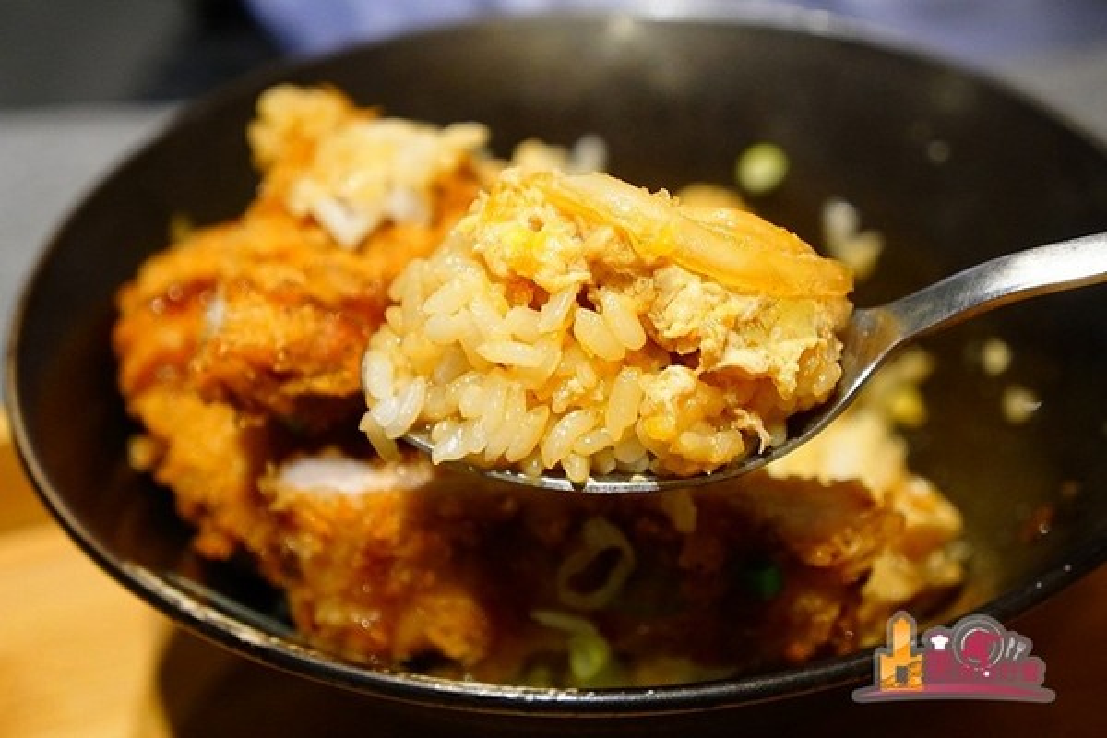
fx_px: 1799
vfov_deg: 23.2
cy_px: 369
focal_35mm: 58
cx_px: 554
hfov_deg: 34.2
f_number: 4.5
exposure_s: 1/60
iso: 2500
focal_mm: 39
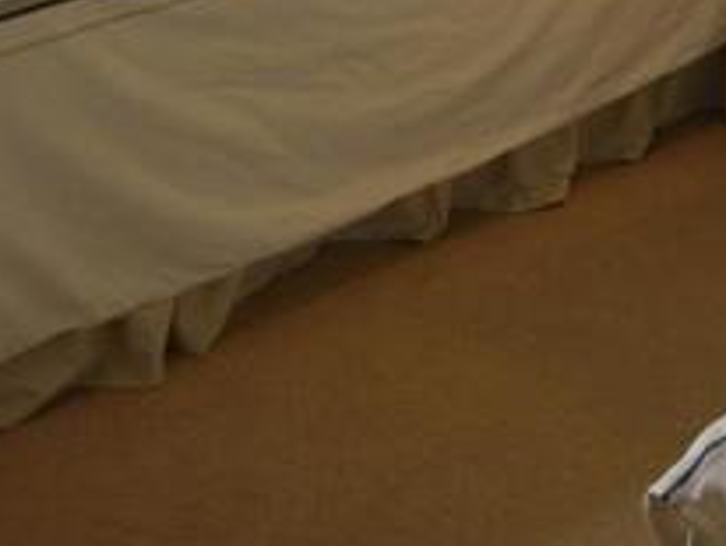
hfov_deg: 20.0
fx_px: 2016
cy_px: -174
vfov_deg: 14.7
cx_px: 661
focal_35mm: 96
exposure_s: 1/36.7
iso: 50
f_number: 2.9
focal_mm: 5.7
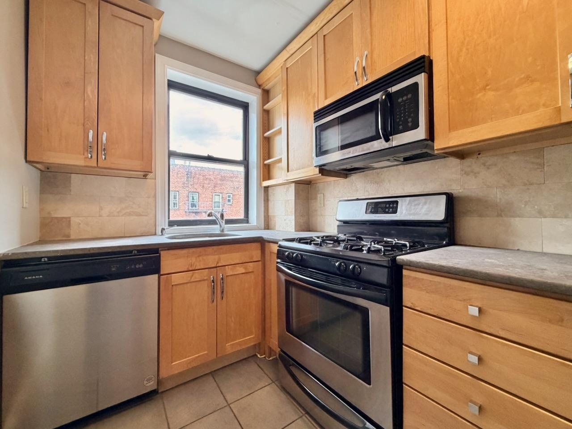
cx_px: 286
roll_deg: -0.7
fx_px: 231
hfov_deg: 102.1
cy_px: 214
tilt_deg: -0.7
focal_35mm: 14
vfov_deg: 85.7
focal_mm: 2.22
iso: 250
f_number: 2.2
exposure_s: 1/120
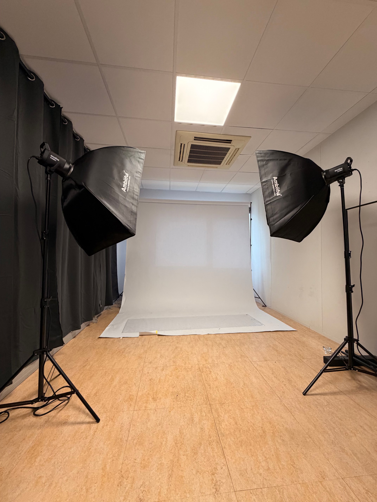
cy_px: 251
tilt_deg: +1.5
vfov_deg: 102.1
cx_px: 188
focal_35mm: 14
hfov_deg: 85.7
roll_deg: -1.0
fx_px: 203
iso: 320
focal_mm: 2.22
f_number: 2.2
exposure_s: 1/100
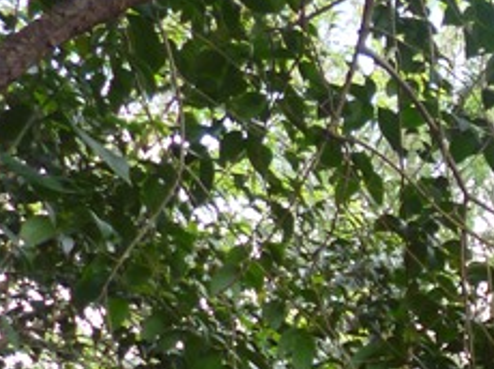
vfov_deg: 13.5
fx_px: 1525
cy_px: 418
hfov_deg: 15.9
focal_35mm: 107
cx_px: 868
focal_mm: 4.3
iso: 100
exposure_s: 1/80
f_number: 2.5
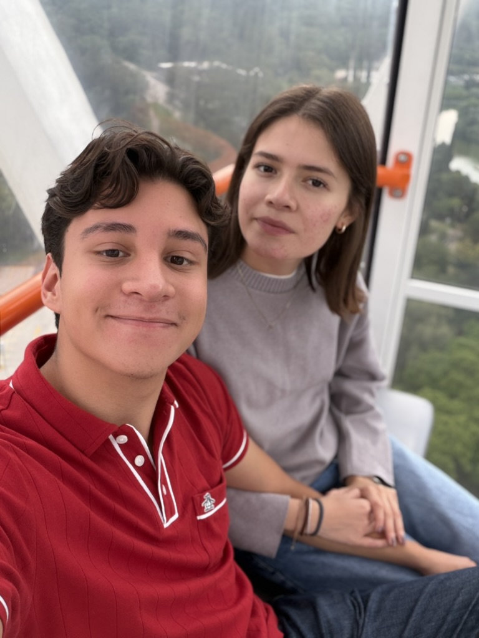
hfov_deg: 46.8
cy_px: 319
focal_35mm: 30
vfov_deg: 60.0
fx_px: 554
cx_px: 240
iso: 25
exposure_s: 1/121
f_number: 1.9
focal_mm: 2.71
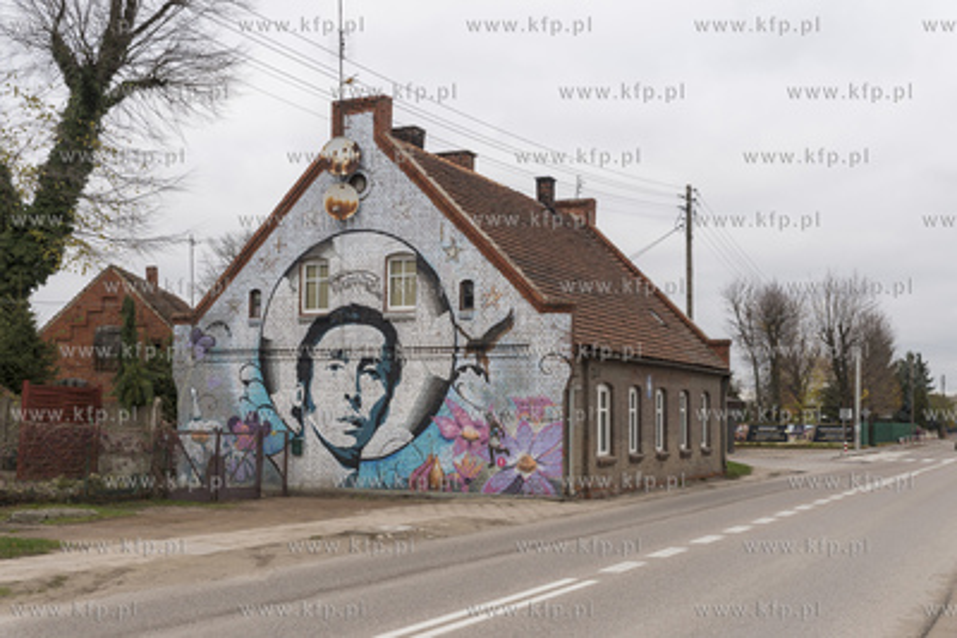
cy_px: 319
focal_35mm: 46
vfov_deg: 29.3
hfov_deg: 42.7
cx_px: 478
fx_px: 1223
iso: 400
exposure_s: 1/1000
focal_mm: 46
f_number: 4.5
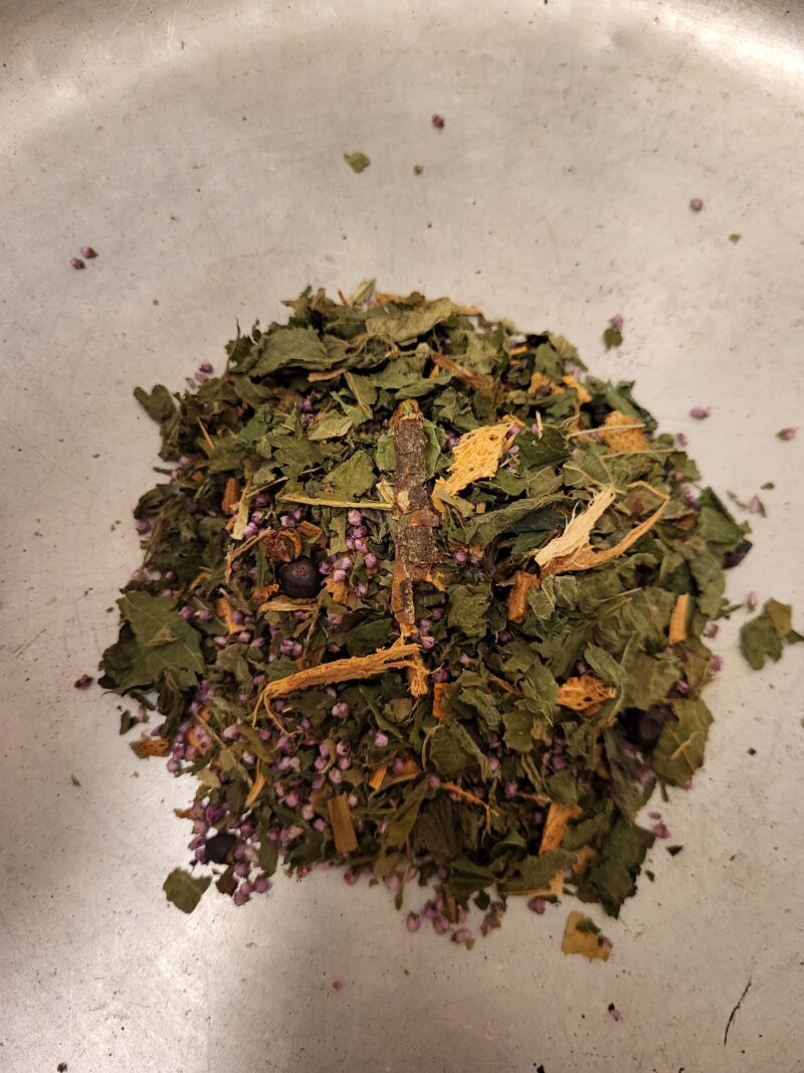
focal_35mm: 26
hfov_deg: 53.1
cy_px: 536
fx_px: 805
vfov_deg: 67.3
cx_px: 402
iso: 640
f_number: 1.8
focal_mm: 5.4
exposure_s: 1/33.3
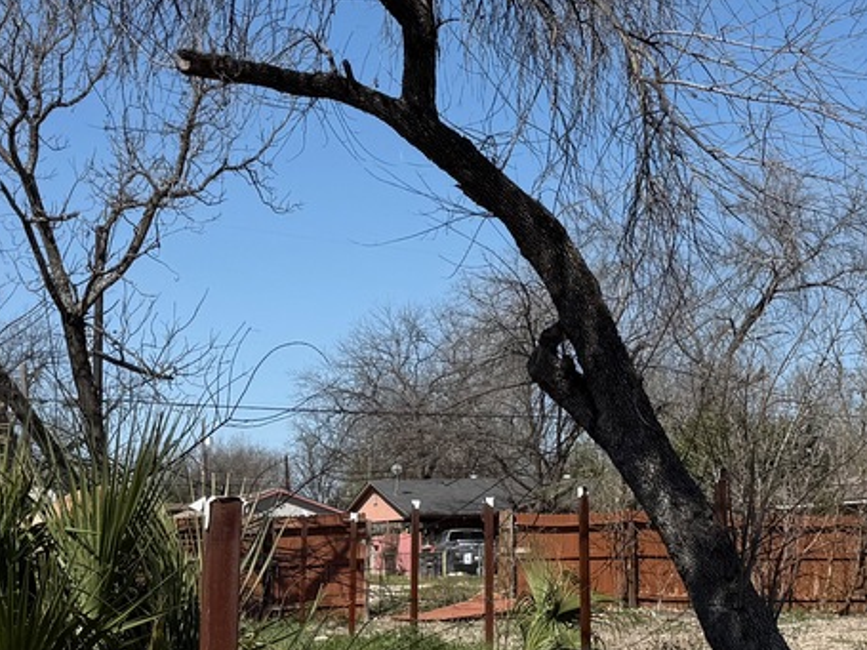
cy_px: 465
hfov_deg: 25.5
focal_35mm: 76
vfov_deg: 19.3
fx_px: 1903
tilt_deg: +3.9
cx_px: 591
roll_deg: +0.8
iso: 80
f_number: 1.78
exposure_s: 1/4673
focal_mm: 6.76
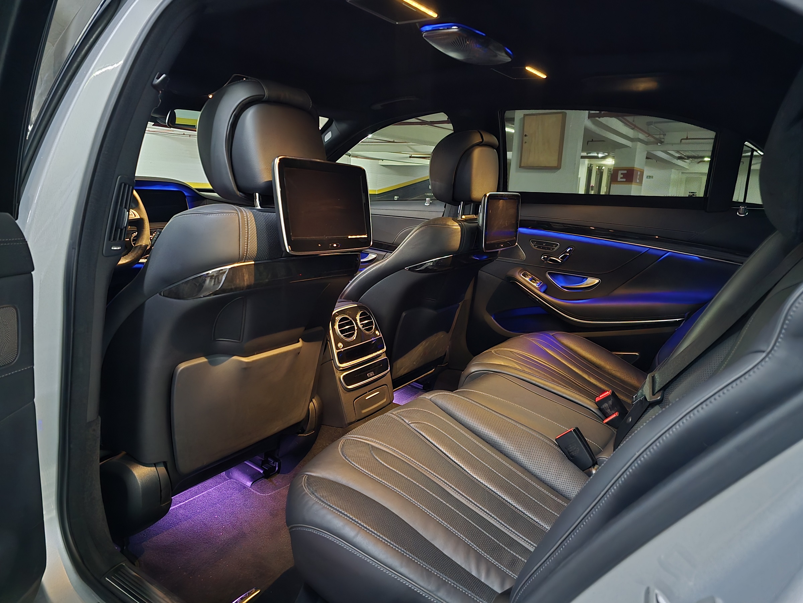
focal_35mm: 23
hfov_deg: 73.9
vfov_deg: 58.9
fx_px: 534
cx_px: 402
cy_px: 302
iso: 3200
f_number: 1.7
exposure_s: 1/15
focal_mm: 6.3
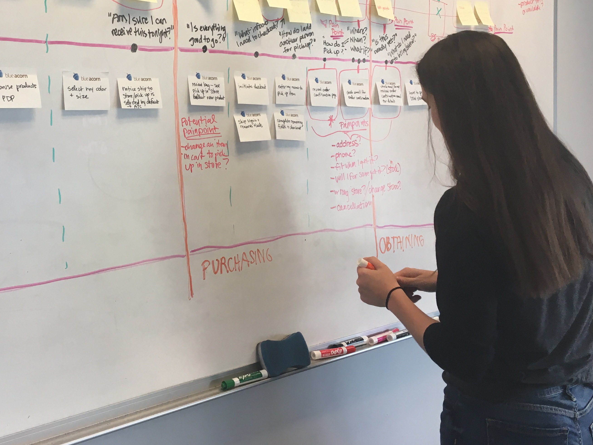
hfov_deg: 41.0
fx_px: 771
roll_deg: -0.7
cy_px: 116
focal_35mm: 45
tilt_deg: -0.7
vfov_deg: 31.7
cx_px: 160
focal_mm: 4.15
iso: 25
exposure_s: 1/40
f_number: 2.2
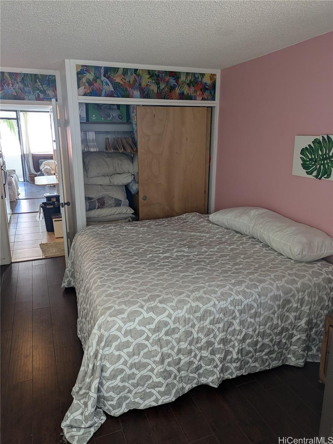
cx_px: 166
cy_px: 222
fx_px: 320
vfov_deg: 69.4
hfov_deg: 54.9
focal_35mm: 25
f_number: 1.89
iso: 65
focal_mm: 5.43
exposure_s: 1/24
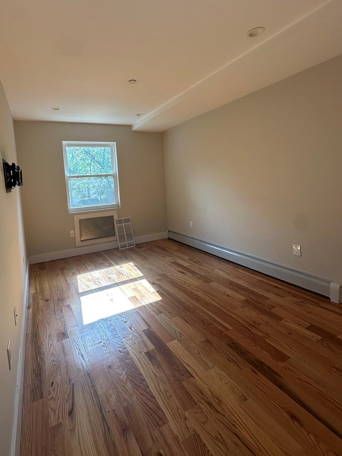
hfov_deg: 73.9
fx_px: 224
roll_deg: +2.9
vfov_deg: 90.5
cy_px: 198
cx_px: 137
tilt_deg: -4.5
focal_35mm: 17
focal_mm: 2.22
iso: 40
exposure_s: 1/157
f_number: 2.2
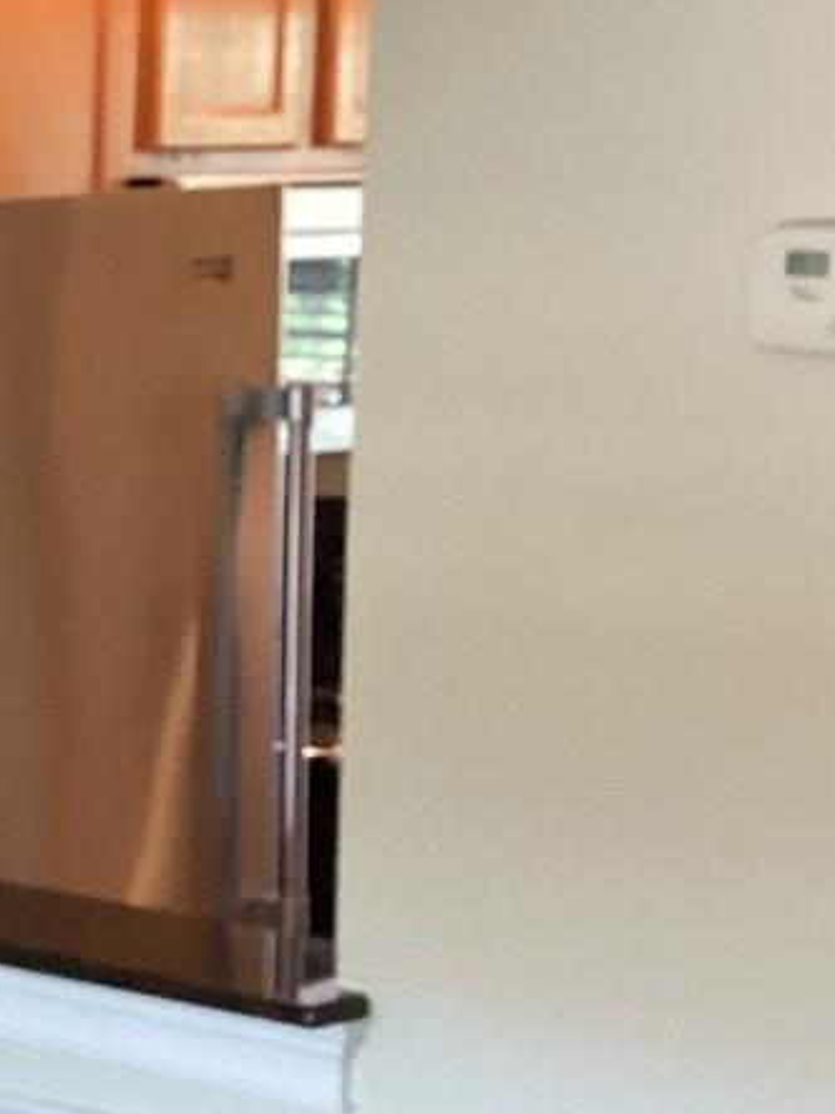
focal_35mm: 112
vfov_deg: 17.3
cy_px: 978
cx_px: -604
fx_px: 3604
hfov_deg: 12.3
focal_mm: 3.3
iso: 400
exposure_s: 1/60
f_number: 2.4
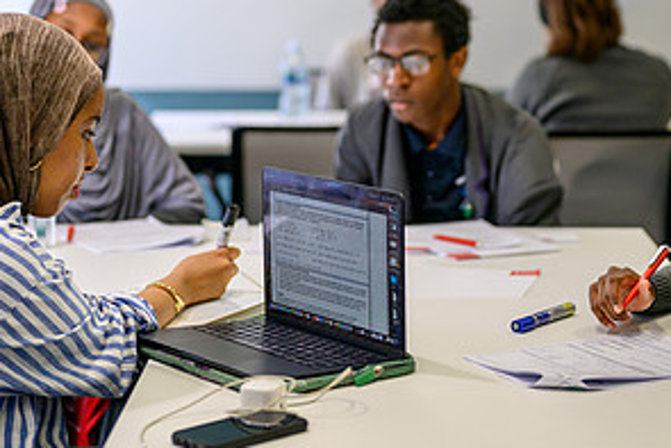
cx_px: 350
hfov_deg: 20.6
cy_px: 72
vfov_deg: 13.7
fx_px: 1846
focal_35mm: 99
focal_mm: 50
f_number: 1.8
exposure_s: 1/640
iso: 450
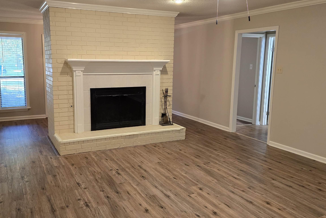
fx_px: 290
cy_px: 106
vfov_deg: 41.1
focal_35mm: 32
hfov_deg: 58.6
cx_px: 145
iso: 400
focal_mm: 6.3
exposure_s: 1/120
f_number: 1.7
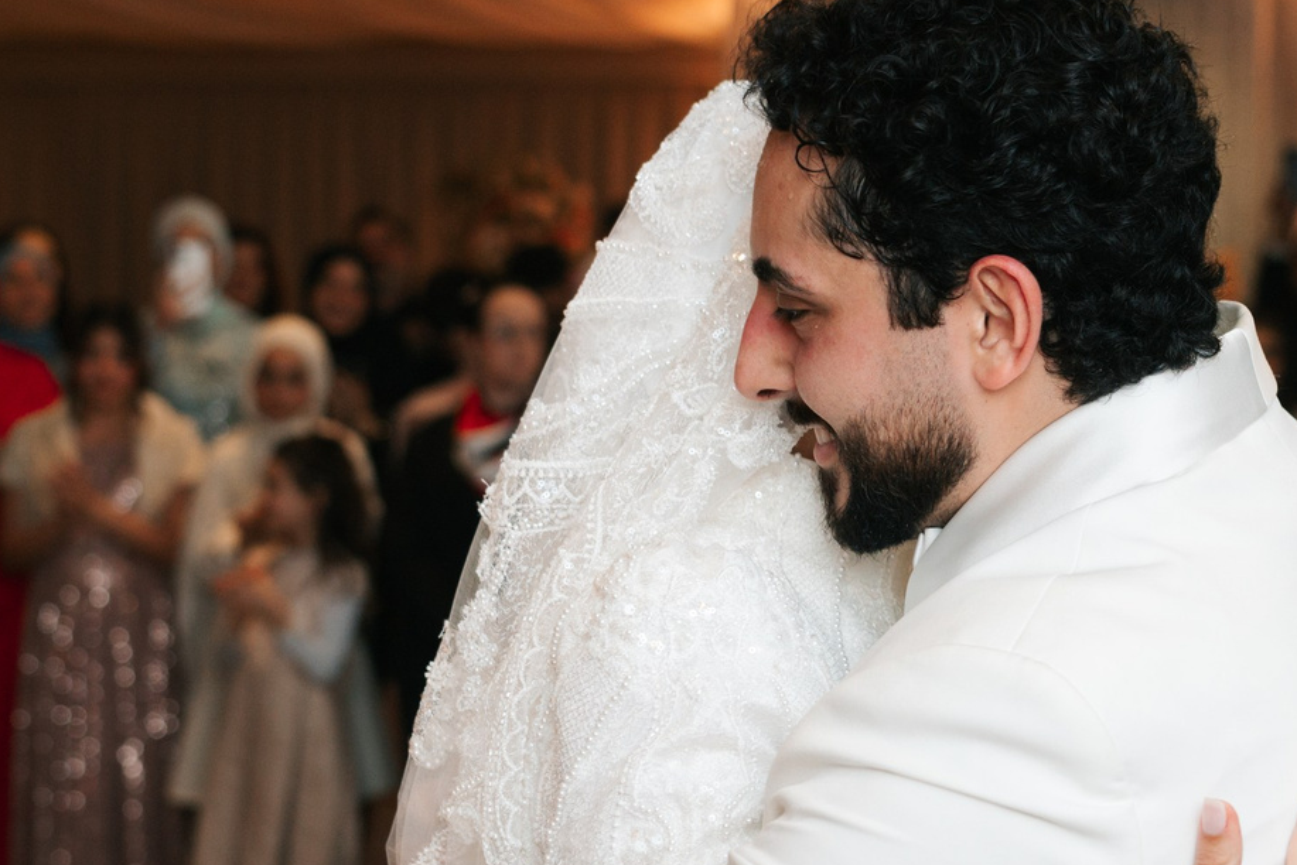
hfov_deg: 20.5
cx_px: 897
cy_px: 541
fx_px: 3568
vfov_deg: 13.8
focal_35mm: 99
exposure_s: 1/200
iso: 250
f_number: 2.8
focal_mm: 35
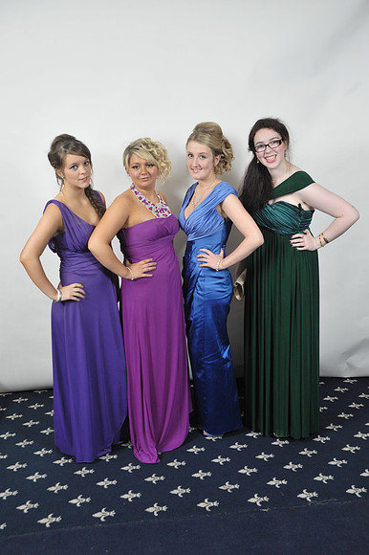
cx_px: 184
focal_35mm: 35
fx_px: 539
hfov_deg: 37.8
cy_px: 278
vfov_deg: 54.5
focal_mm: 35
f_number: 7.1
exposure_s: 1/160
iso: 1000
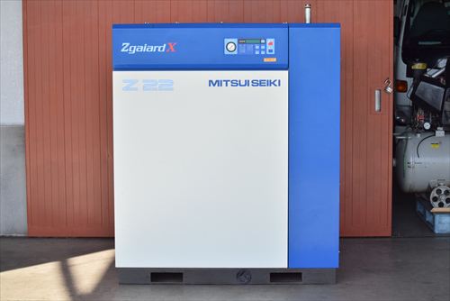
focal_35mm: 82
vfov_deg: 16.6
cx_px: 225
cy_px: 150
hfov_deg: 24.6
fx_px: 1032
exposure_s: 1/2000
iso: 1250
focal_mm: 55
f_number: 6.3
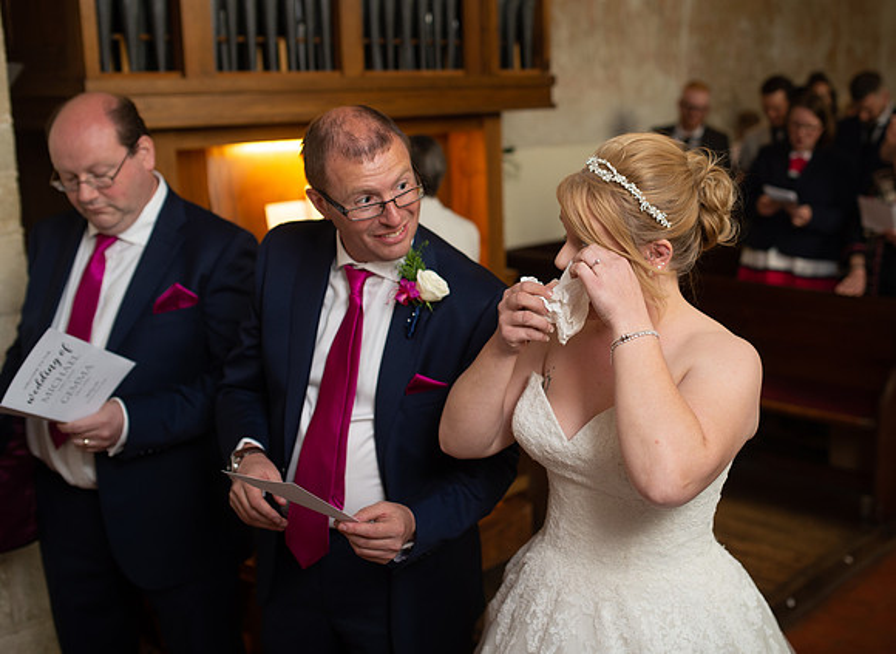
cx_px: 575
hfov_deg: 43.3
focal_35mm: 44
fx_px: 1117
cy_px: 271
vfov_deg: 32.5
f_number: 2.5
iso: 500
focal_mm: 35
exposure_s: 1/100
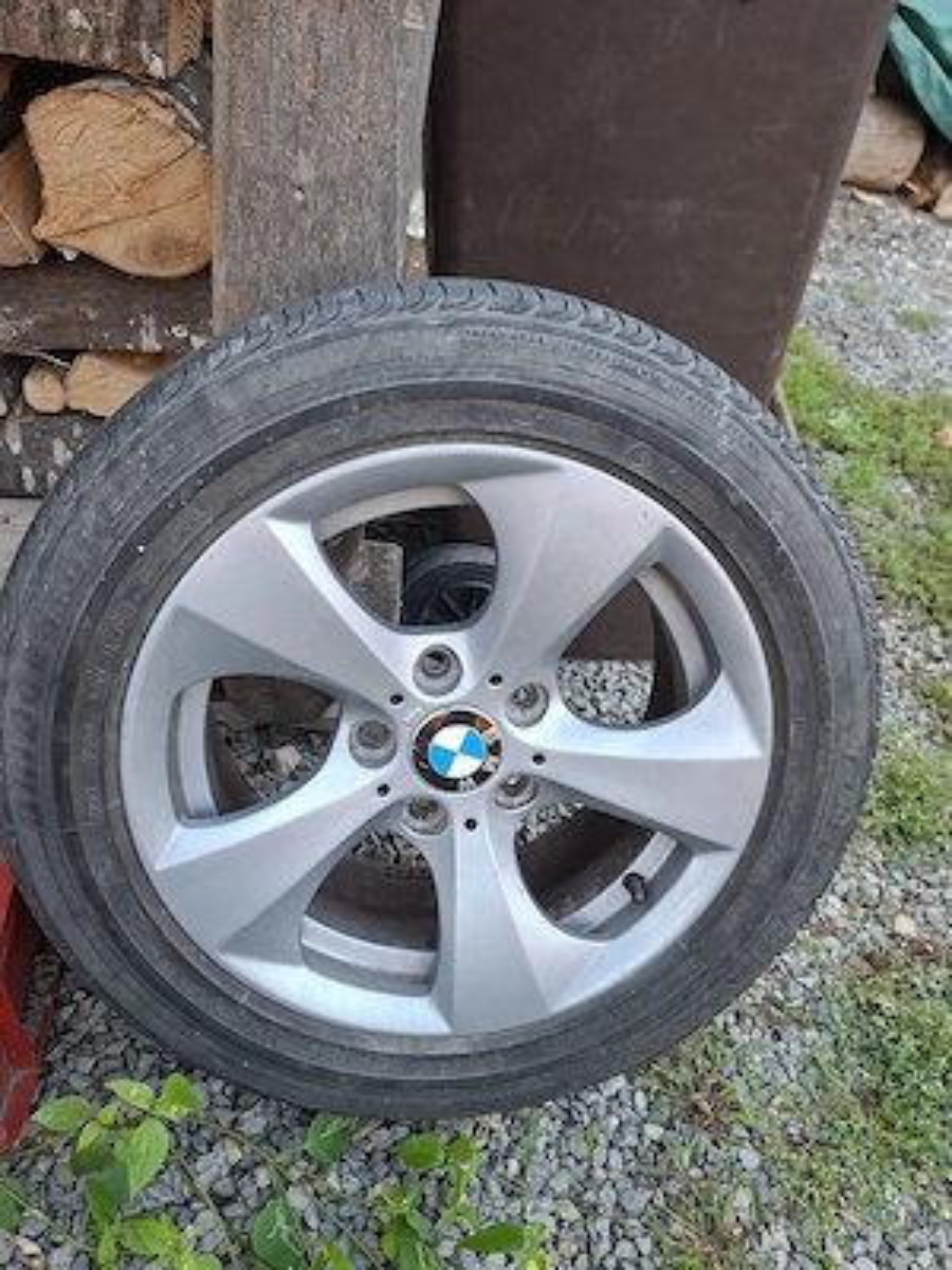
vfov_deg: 73.9
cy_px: 635
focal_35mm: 23
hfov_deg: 58.9
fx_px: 843
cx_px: 476
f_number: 1.8
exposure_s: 1/100
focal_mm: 5.54
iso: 250
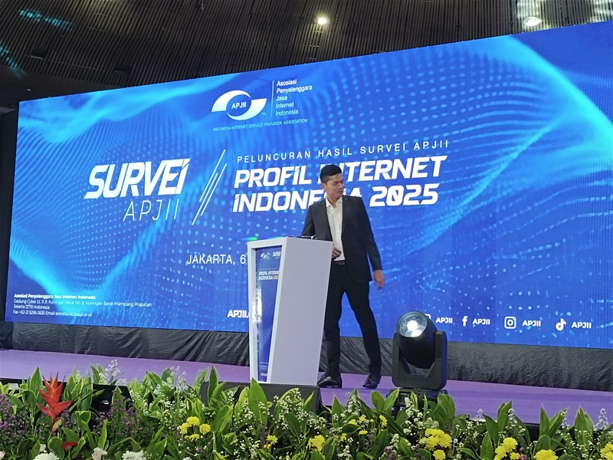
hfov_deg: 38.2
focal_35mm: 50
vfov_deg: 29.1
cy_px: 230
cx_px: 306
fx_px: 885
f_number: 1.79
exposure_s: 1/50
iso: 561
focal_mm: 4.74
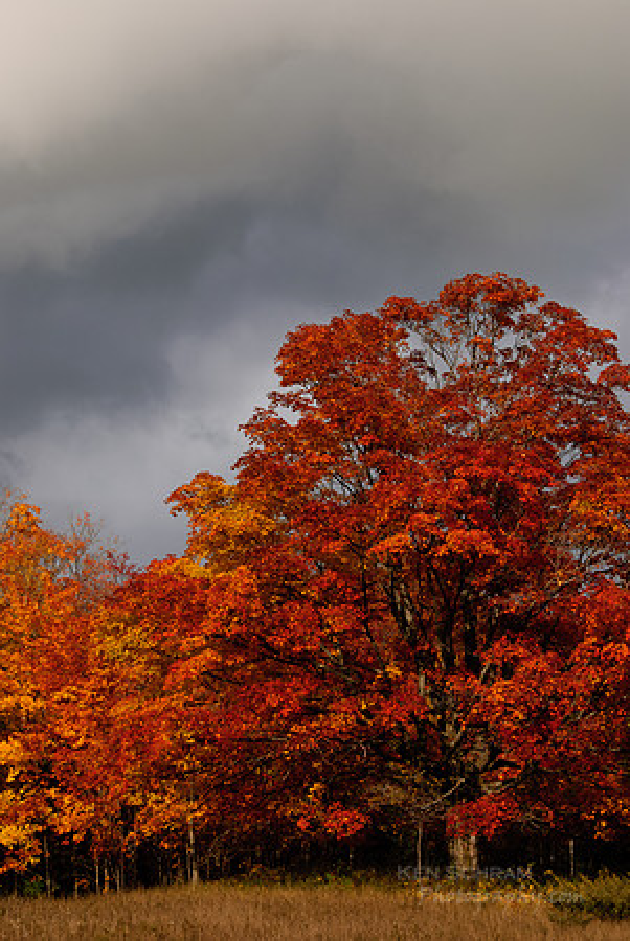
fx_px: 1768
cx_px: 315
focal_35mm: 68
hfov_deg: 20.2
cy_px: 470
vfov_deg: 29.8
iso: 100
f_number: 11
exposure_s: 1/125
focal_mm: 45
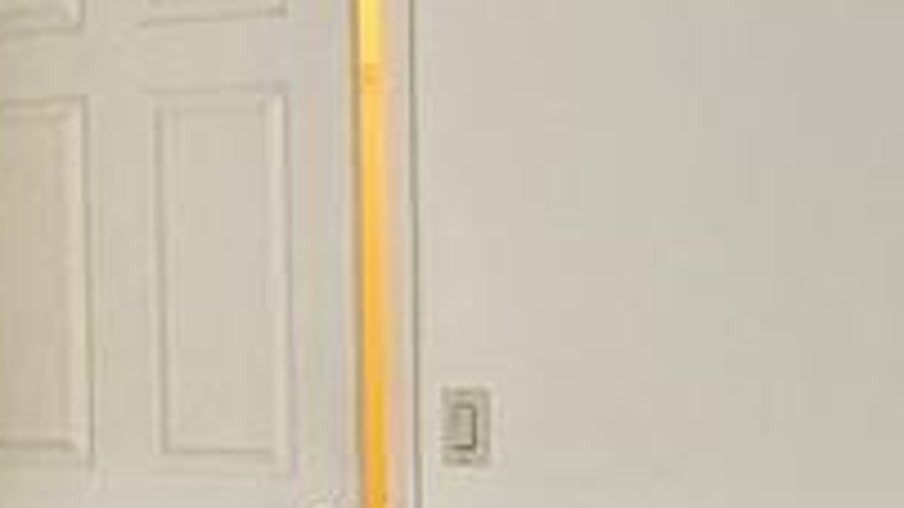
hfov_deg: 16.7
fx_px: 2708
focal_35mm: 113
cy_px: 418
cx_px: -571
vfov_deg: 10.7
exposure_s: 1/60
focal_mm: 2.2
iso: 125
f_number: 2.2
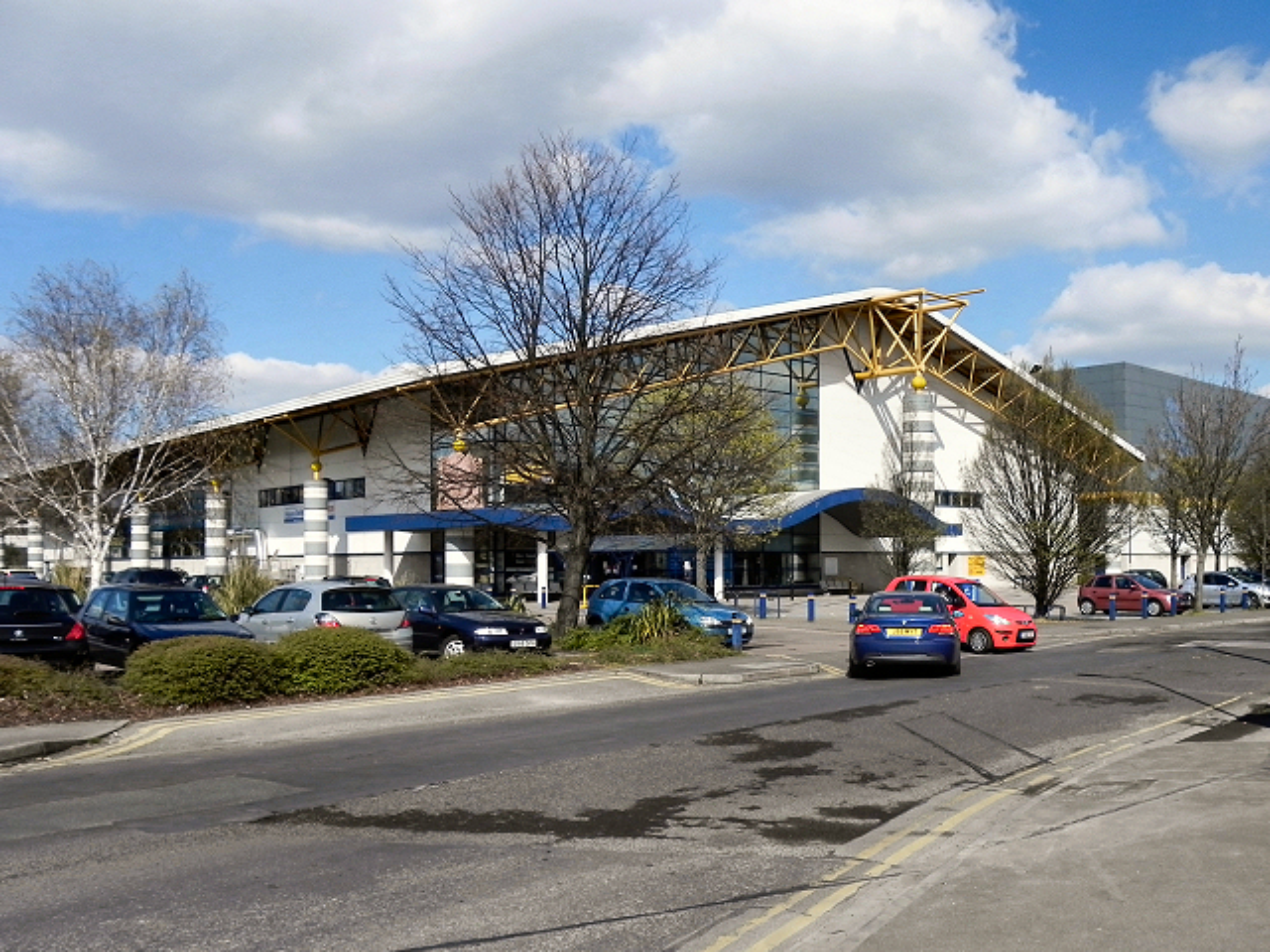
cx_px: 635
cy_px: 476
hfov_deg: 61.7
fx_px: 1064
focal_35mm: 29
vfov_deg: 48.2
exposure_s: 1/1577
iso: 160
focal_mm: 5.2
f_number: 4
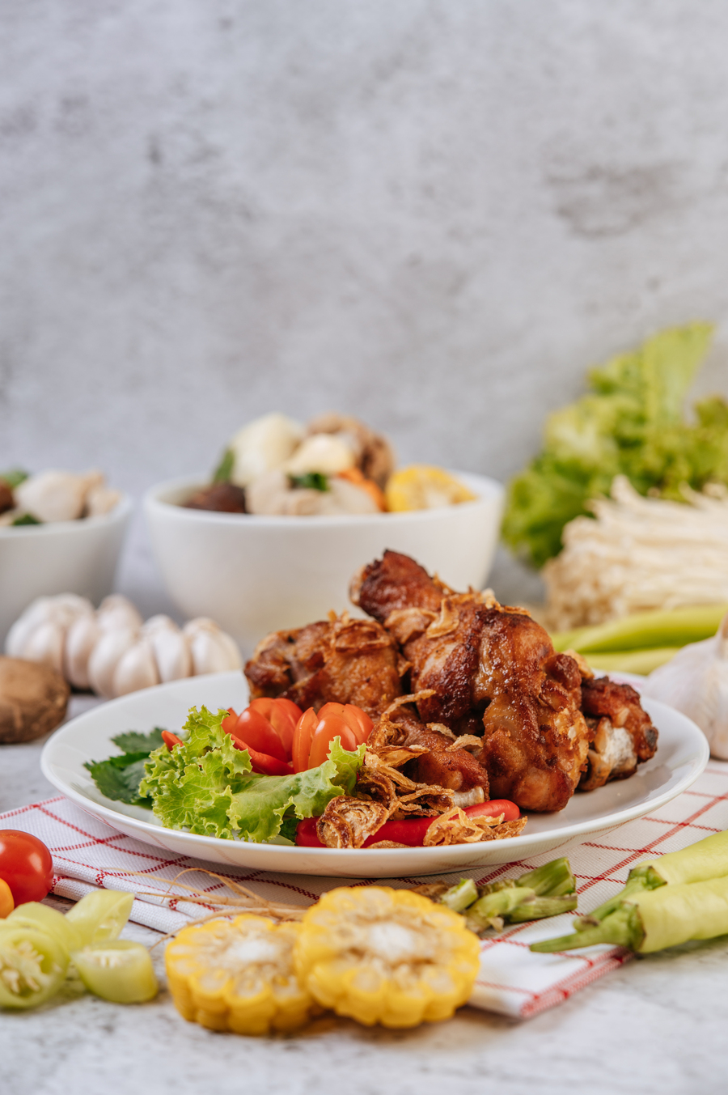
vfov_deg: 33.4
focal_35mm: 60
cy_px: 548
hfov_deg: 22.6
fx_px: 1823
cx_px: 364
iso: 100
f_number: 5.6
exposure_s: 1/125
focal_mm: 60
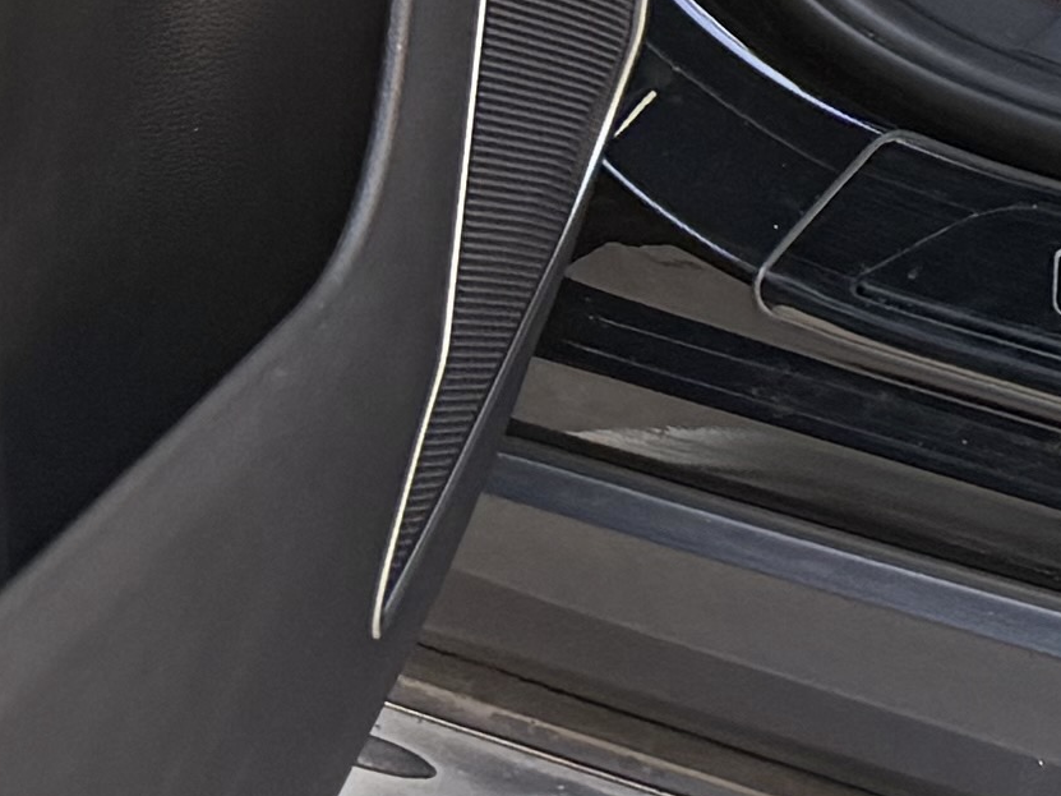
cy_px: -1703
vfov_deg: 7.7
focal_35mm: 165
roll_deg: -4.5
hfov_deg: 10.7
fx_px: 5057
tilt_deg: -10.7
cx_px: 2315
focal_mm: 6.76
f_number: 1.78
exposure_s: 1/199
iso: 80
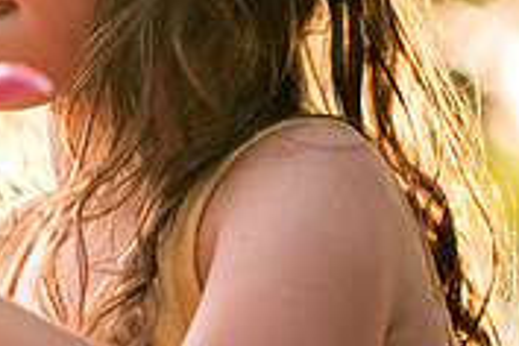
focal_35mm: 279
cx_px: -41
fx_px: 4022
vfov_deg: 4.9
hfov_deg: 7.3
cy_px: 72
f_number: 3.5
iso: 1000
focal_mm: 85
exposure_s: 1/640
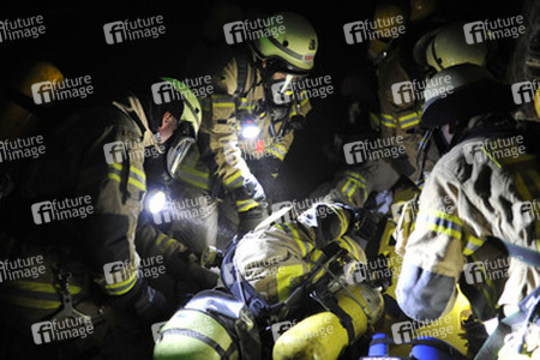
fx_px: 525
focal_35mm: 35
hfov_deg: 54.4
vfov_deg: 37.9
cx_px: 270
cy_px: 180
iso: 2500
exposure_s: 1/80
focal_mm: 35
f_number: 1.6
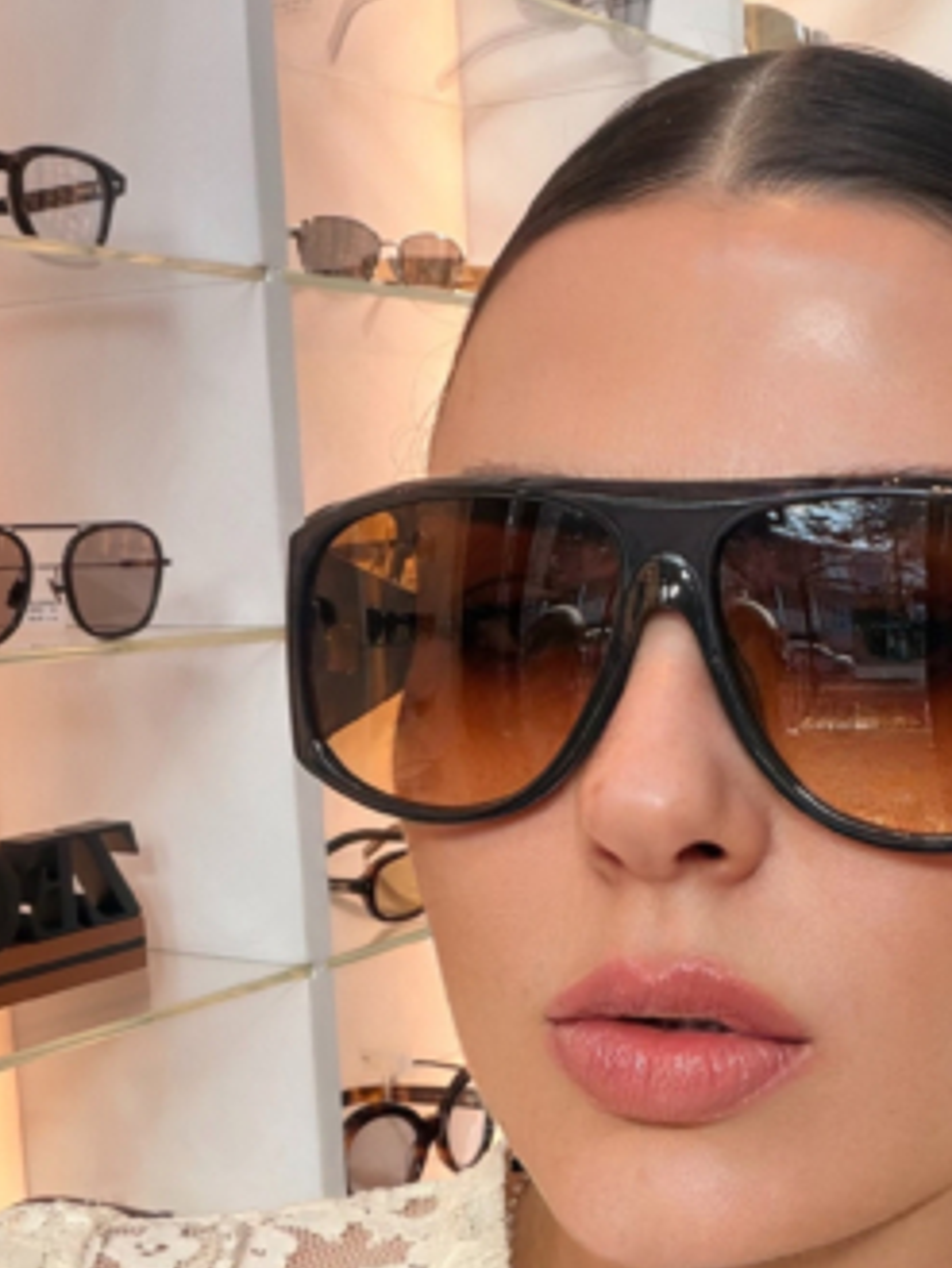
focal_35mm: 54
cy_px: 888
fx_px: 1979
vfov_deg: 35.0
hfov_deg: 26.7
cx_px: 700
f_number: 1.9
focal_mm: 2.71
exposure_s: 1/121
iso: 64
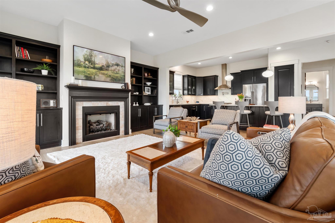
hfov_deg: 100.4
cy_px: 112
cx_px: 168
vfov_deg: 77.3
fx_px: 140
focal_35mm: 15
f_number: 9
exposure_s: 1/10
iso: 500
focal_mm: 10
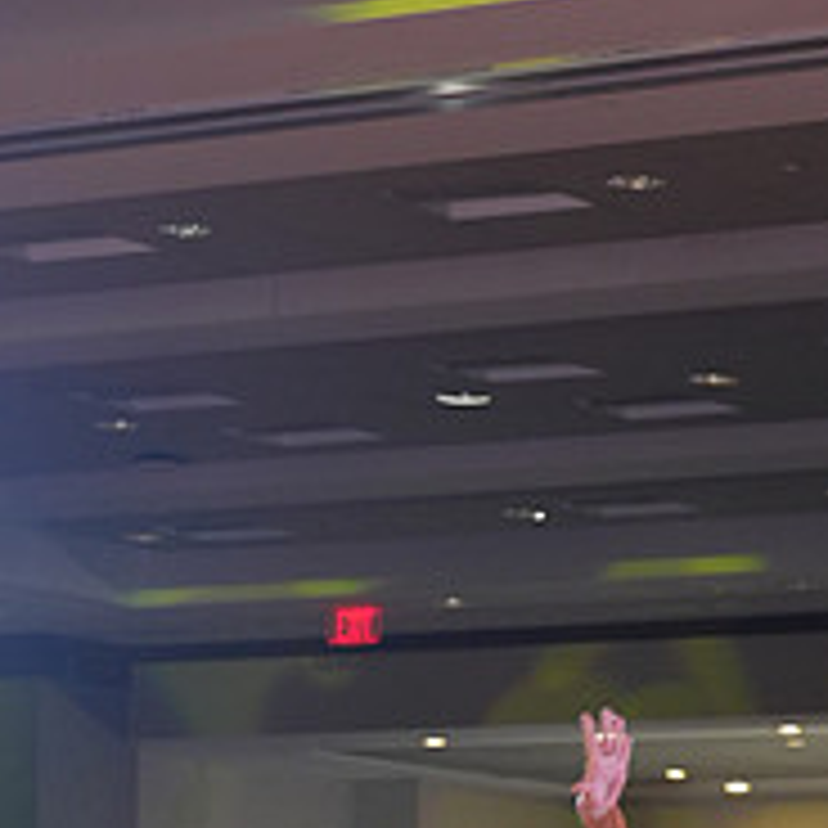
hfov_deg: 9.3
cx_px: 254
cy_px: 1260
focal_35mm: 188
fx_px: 5088
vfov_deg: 9.1
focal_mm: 70
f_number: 4
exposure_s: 1/400
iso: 1250
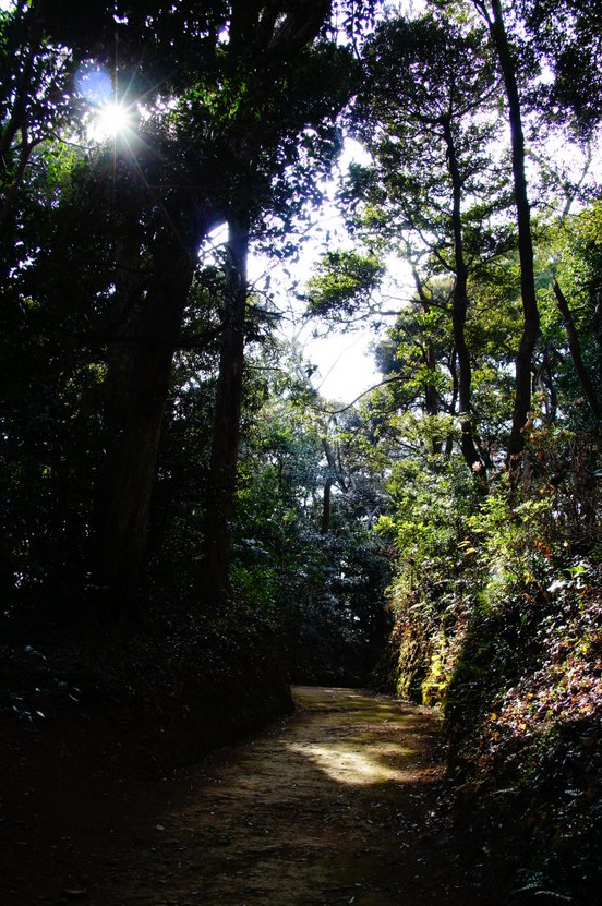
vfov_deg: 49.6
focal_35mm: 39
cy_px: 490
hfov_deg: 34.1
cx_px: 324
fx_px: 981
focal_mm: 24
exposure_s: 1/125
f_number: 5.6
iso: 200
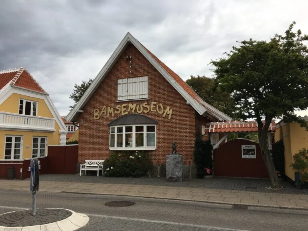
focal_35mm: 29
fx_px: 258
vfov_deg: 48.2
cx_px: 154
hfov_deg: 61.7
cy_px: 116
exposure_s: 1/499
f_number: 2.2
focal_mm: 4.15
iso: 25
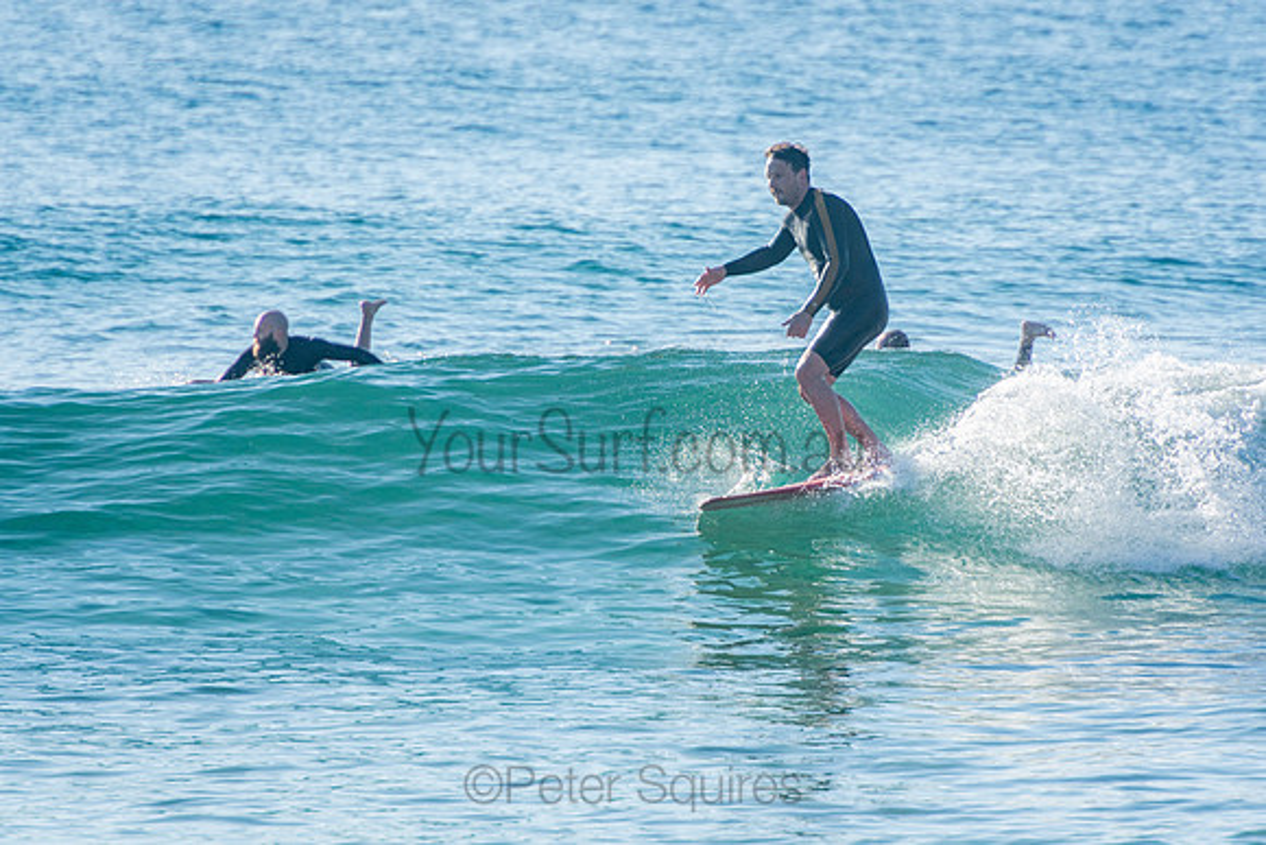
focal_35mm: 600
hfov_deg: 3.4
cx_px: 633
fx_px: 21104
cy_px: 422
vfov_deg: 2.3
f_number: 5.6
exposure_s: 1/1250
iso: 250
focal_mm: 400
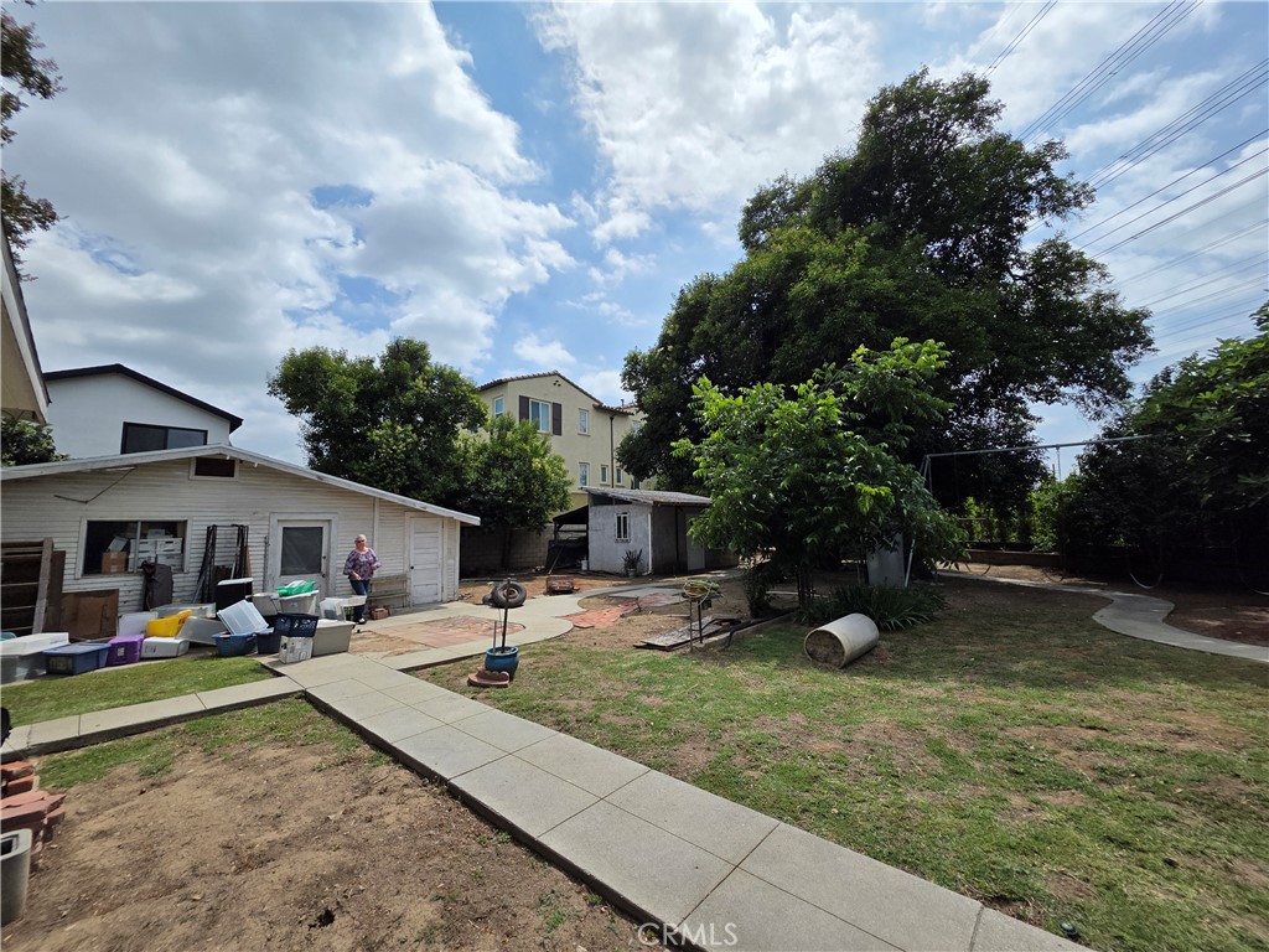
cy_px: 476
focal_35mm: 13
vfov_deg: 89.9
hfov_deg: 106.2
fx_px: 477
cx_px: 634
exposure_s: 1/5750
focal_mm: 2.2
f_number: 1.9
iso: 40
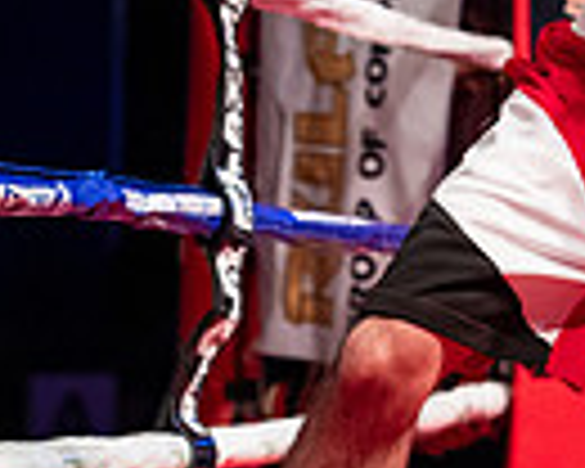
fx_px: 3636
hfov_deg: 8.9
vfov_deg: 7.3
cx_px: 972
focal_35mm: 210
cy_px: -223
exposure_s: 1/1000
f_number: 2.8
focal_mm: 50
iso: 4000
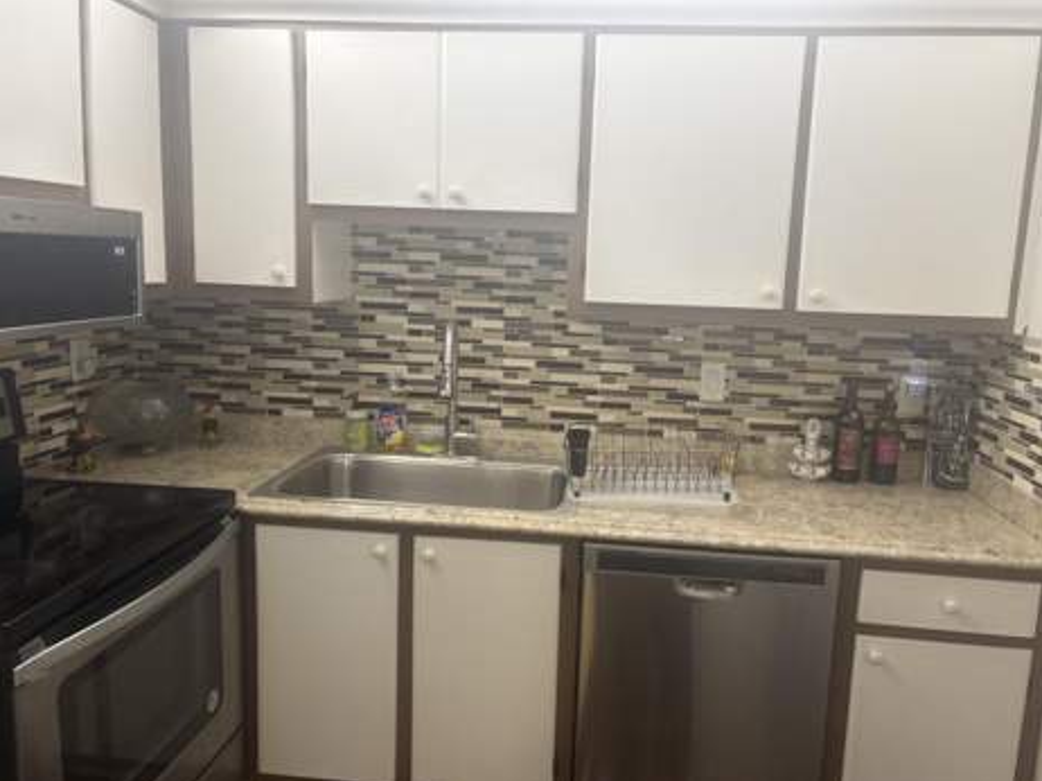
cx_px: 539
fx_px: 812
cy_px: 387
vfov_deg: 51.3
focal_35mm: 27
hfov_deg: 65.3
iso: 125
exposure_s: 1/60
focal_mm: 5.96
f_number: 1.6
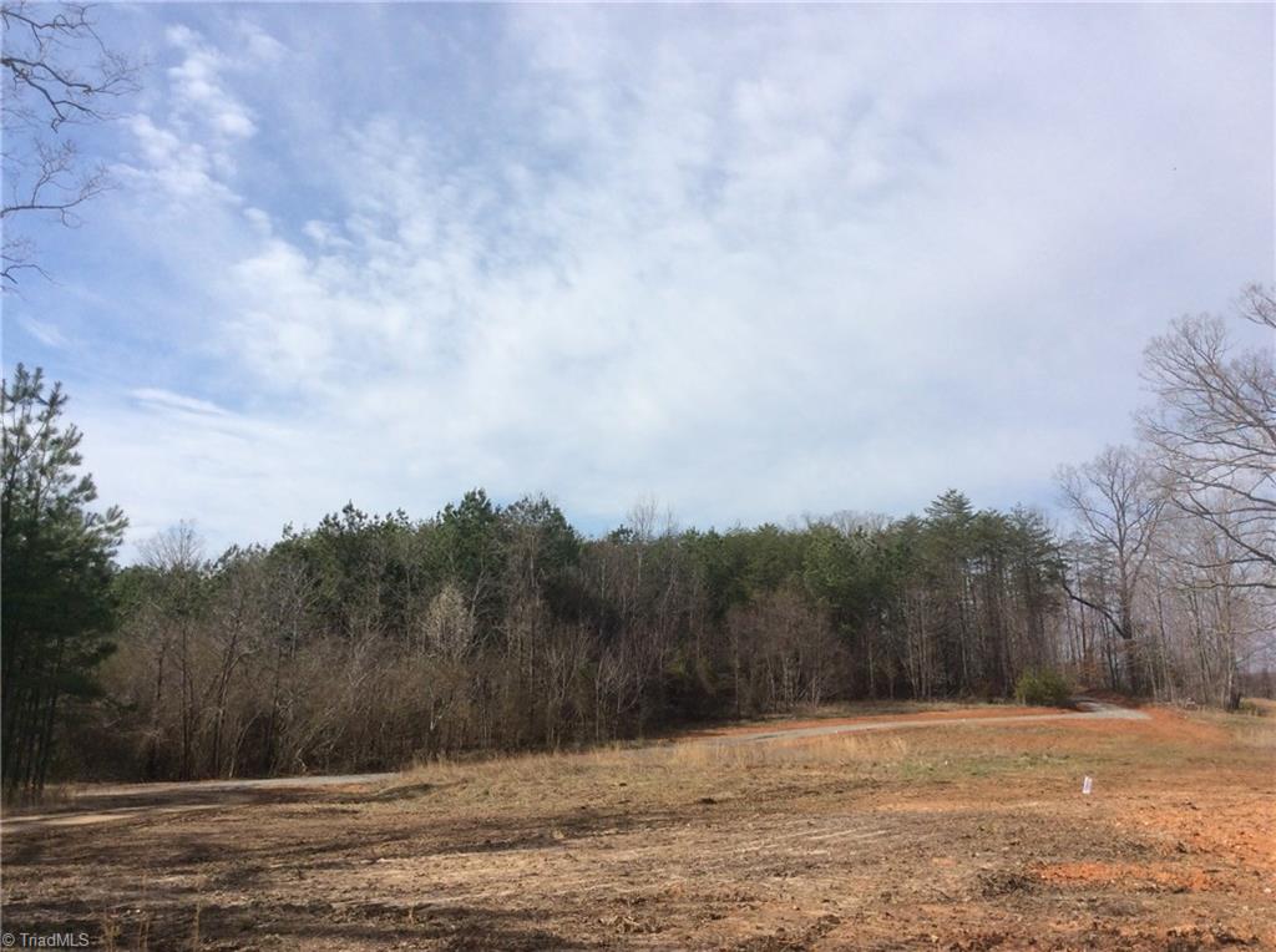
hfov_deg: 56.9
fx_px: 1177
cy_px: 476
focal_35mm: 32
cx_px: 638
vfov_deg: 44.0
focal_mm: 3.3
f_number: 2.4
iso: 32
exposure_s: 1/2288
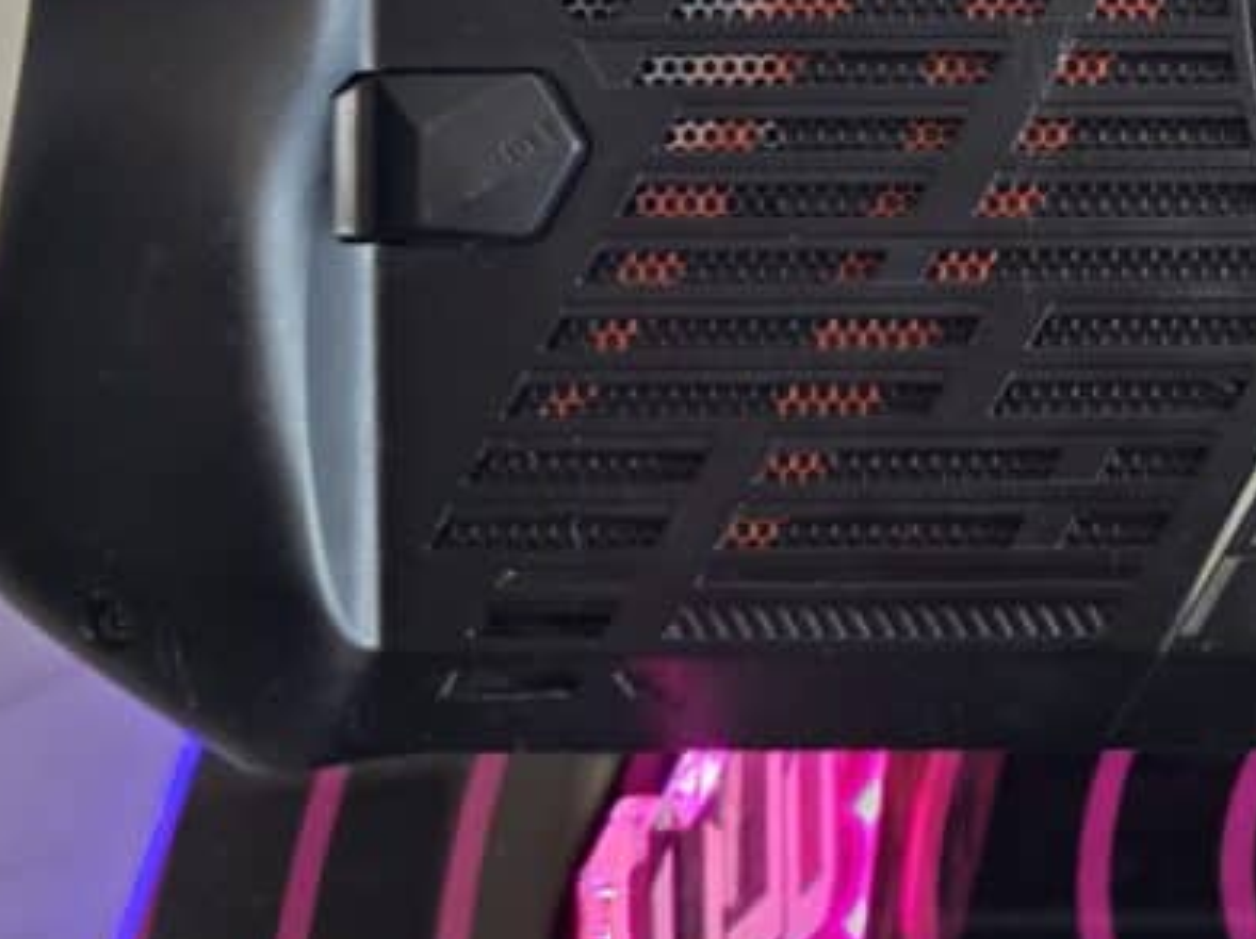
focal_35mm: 60
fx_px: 2175
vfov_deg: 24.2
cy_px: 268
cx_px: 1454
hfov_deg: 28.6
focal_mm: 6.3
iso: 500
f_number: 1.7
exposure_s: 1/120
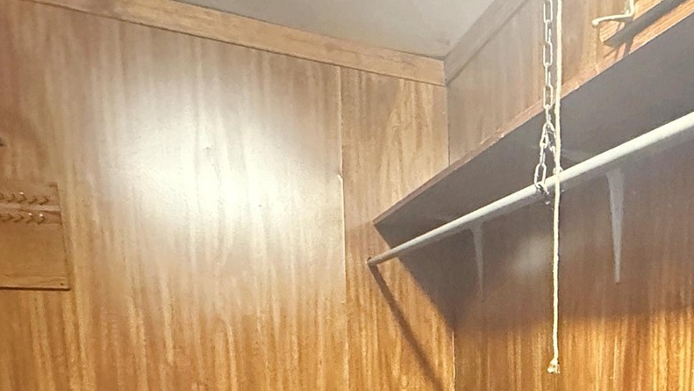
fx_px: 681
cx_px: 578
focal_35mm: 37
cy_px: 460
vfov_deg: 28.2
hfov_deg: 50.0
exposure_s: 1/30
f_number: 2.2
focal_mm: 2.2
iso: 2000
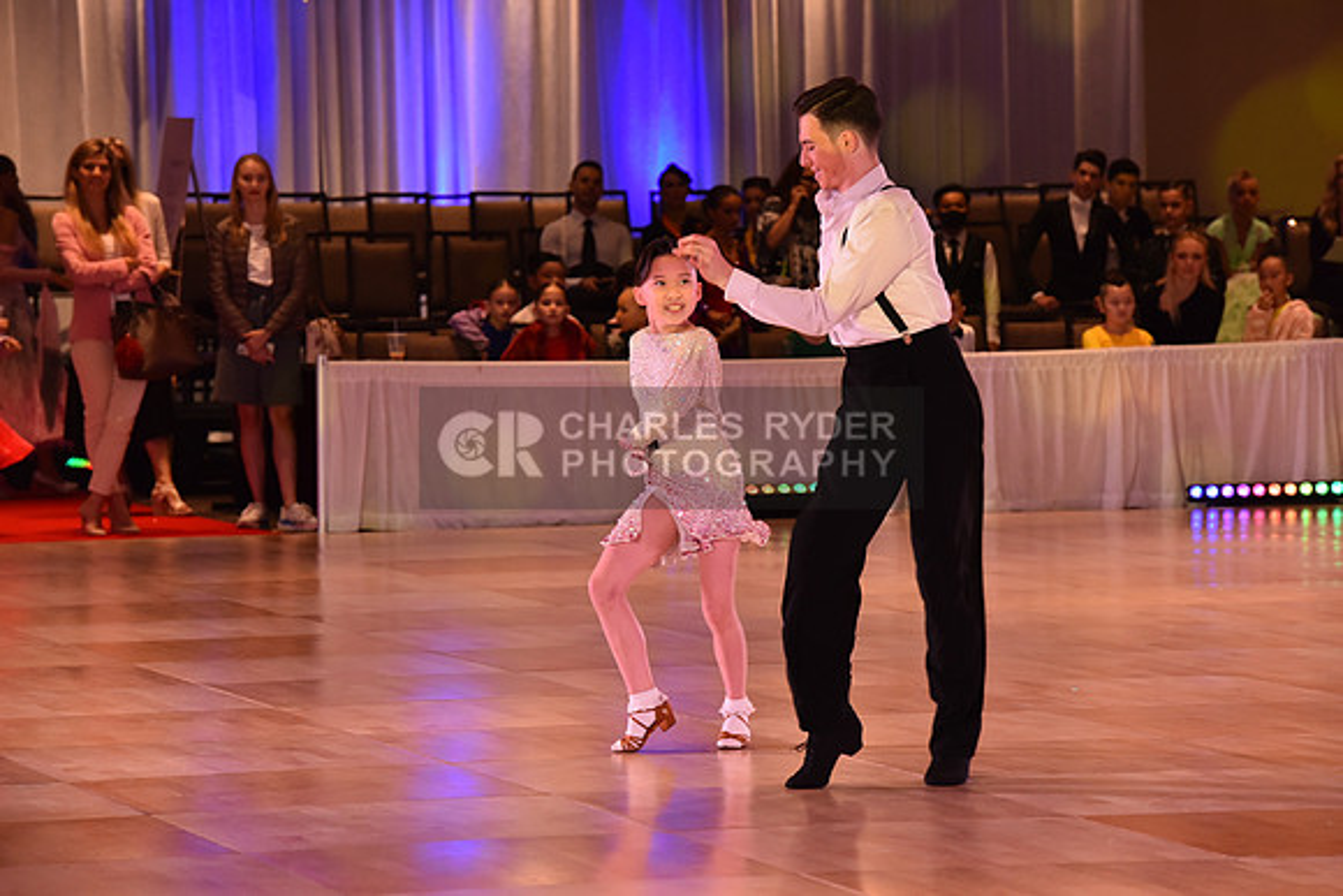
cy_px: 448
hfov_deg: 11.7
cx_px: 672
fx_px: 6530
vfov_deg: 7.9
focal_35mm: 175
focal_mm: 175
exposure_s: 1/250
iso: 1400
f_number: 5
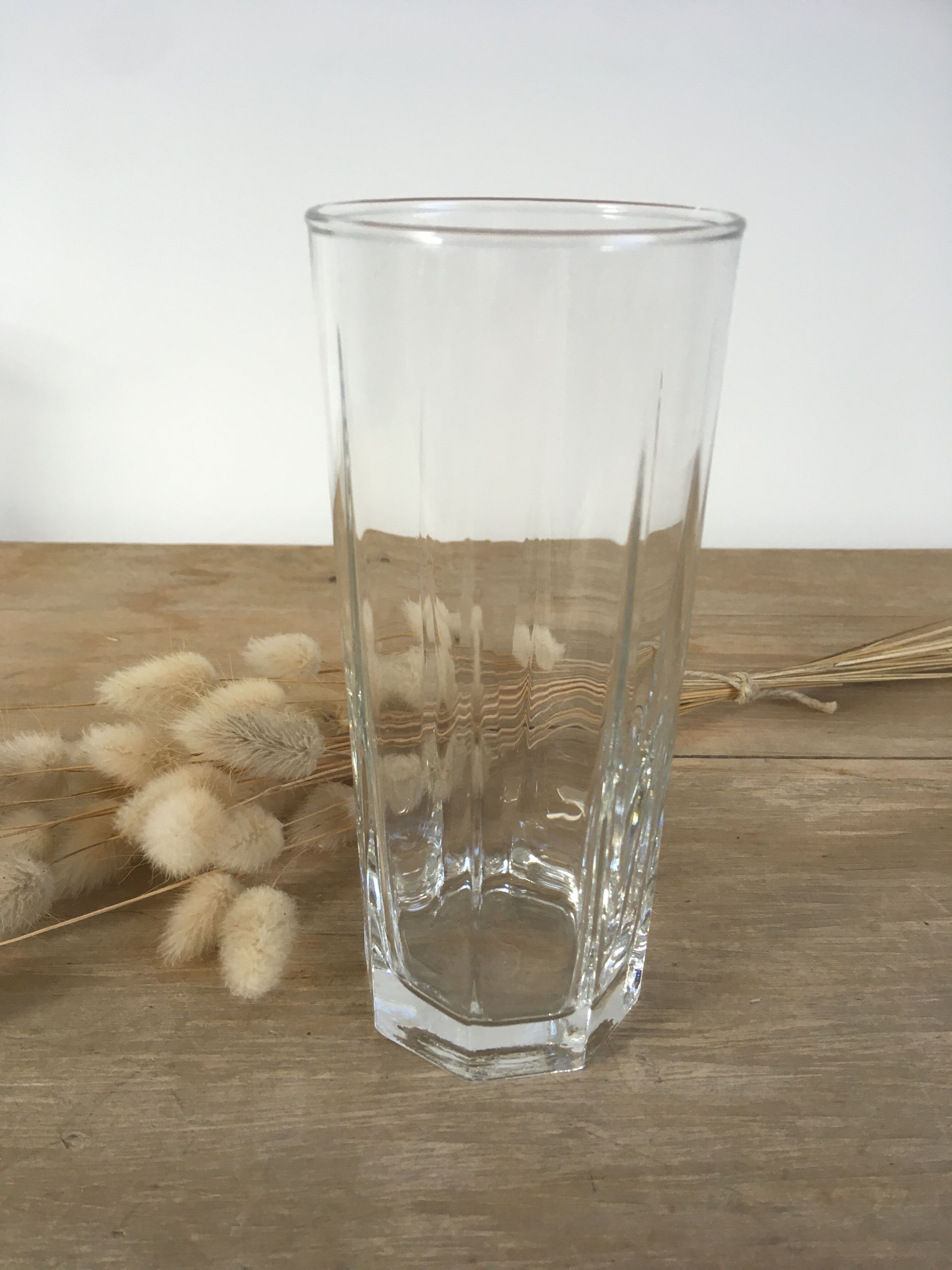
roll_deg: -1.8
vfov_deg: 61.7
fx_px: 1063
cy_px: 635
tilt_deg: -22.9
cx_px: 476
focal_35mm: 29
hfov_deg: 48.2
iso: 25
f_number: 2.2
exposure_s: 1/33
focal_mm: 4.15
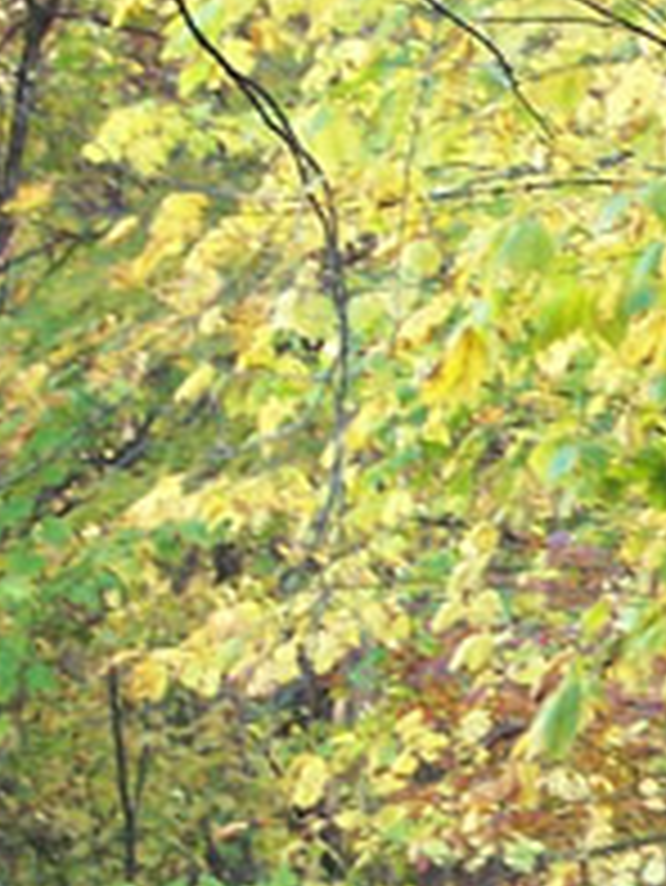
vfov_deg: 5.1
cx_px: 857
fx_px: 9840
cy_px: 1097
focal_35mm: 384
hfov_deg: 3.9
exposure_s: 1/20
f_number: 5.6
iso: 140
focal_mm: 18
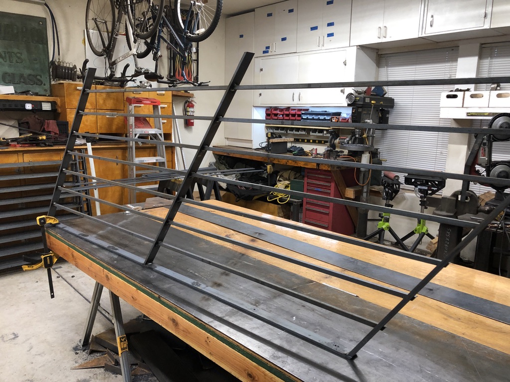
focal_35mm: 28
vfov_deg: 49.7
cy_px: 191
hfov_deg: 63.4
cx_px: 255
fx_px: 413
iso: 40
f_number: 1.8
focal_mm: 4
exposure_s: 1/20
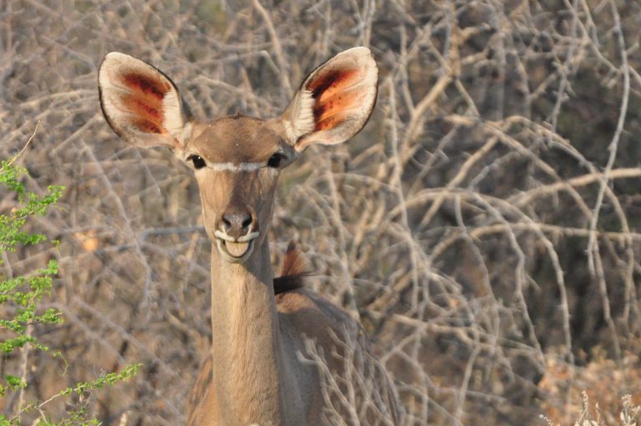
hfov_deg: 2.1
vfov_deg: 1.4
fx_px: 17769
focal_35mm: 999
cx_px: 275
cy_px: 149
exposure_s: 1/4000
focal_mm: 500
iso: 2500
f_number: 8
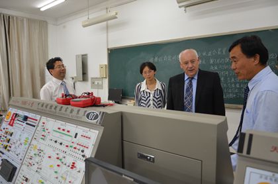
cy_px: 92
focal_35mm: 27
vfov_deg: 47.7
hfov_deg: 67.5
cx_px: 139
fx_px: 208
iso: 800
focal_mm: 18
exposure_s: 1/60
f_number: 4
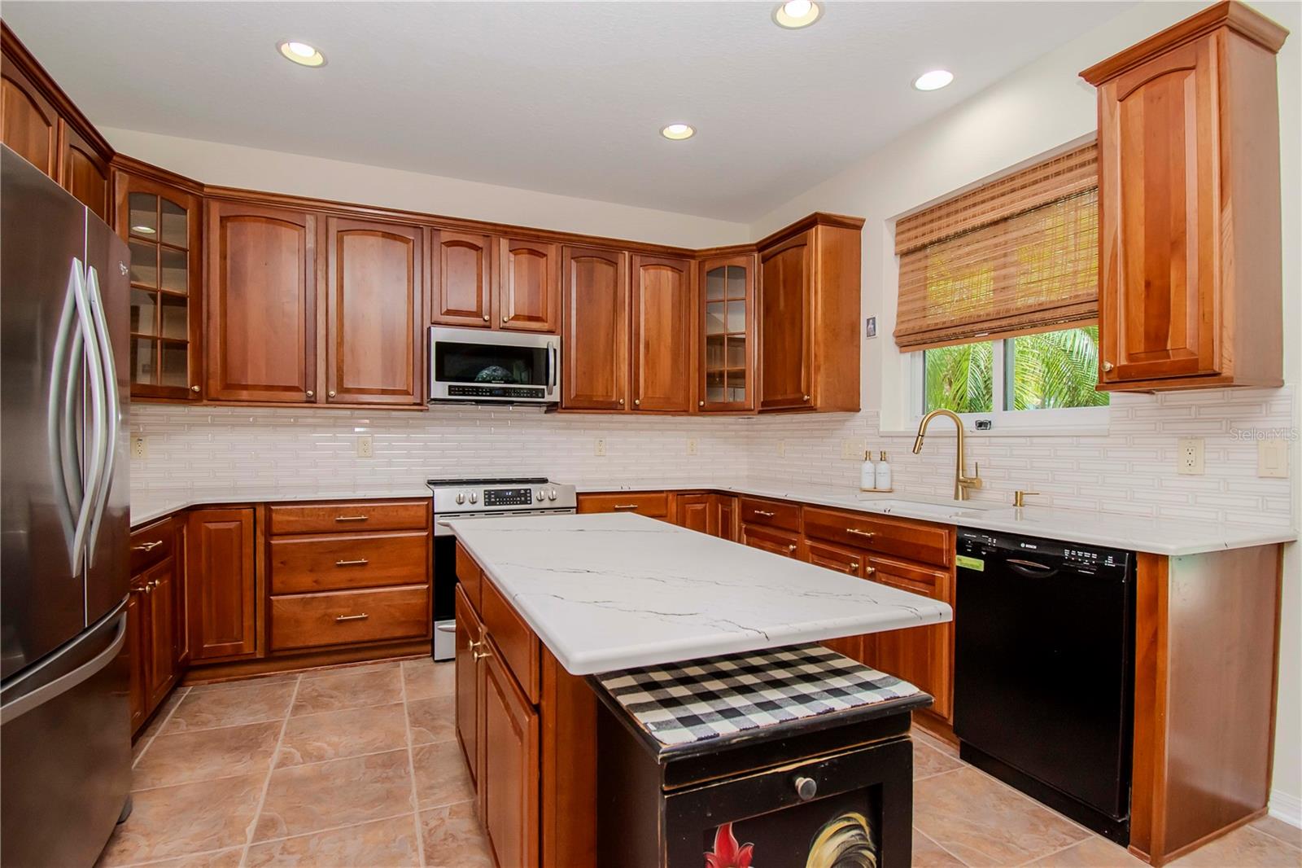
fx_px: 624
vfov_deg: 69.6
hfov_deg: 92.5
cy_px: 434
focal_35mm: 17
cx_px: 651
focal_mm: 11.5
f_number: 7.1
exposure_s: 1/200
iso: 640
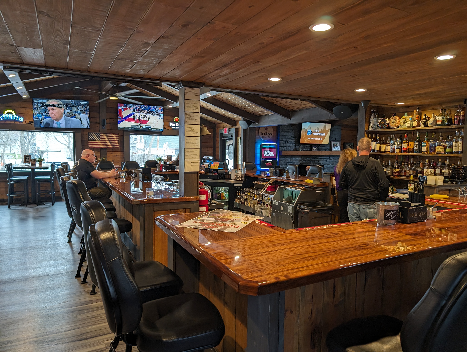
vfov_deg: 56.9
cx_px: 234
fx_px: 324
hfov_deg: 71.5
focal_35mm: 24
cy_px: 176
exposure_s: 1/120
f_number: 1.68
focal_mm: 6.9
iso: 127
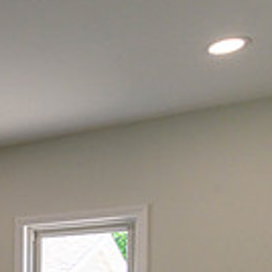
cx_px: -179
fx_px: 560
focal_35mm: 63
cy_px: 330
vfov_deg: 24.6
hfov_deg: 21.1
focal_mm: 17
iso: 1000
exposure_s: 1/250
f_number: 7.1
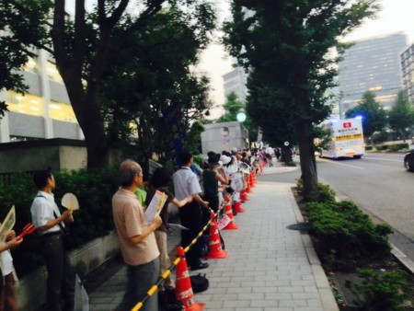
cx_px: 207
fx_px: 395
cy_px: 156
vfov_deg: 43.0
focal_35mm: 33
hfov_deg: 55.3
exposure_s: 1/20
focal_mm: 4.12
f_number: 2.4
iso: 400
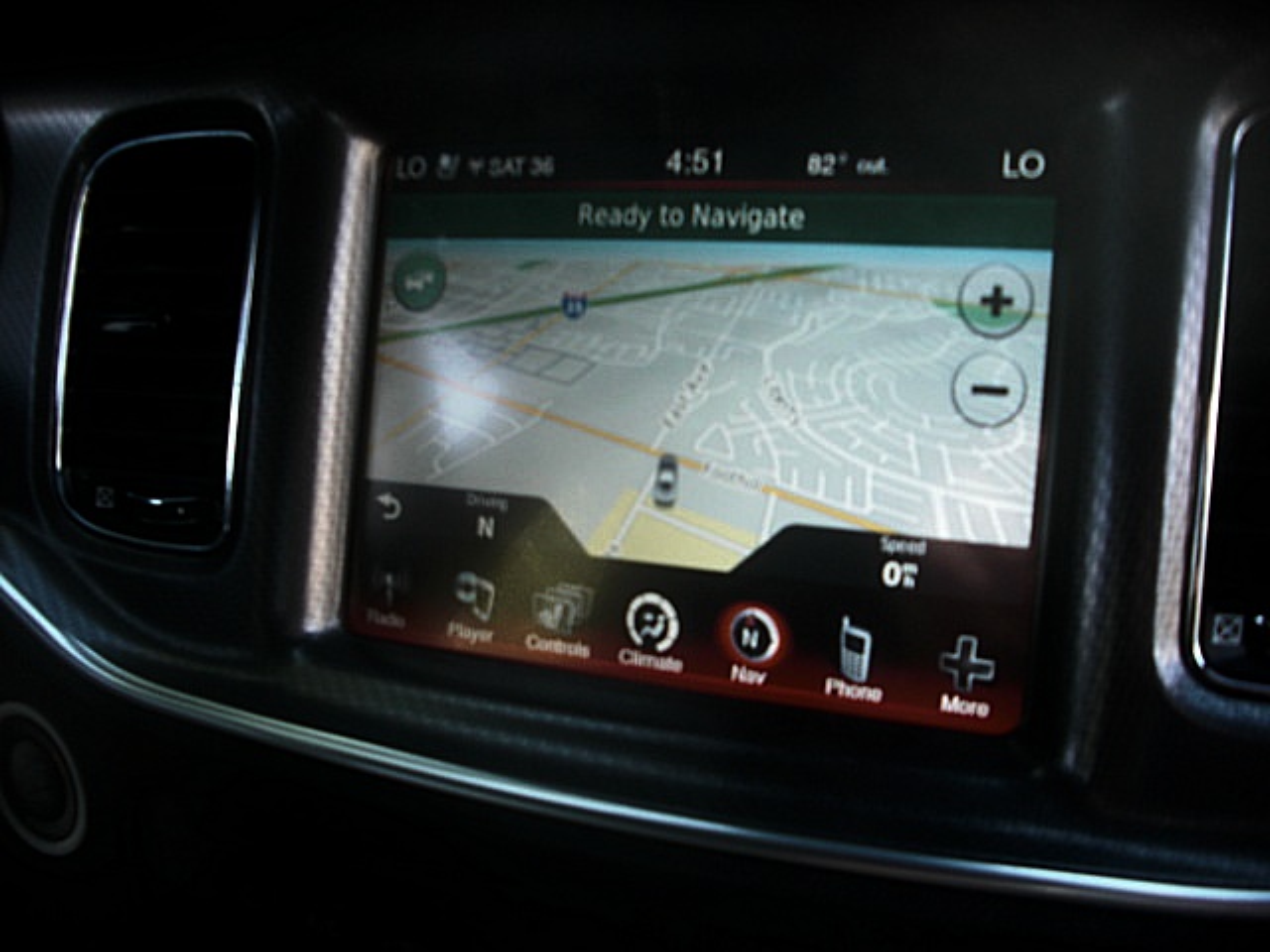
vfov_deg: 39.7
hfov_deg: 51.4
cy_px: 476
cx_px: 635
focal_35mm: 36
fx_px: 1321
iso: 100
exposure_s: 1/100
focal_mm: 6.3
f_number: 2.8
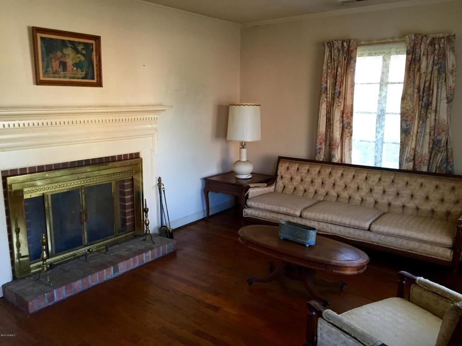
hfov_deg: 61.7
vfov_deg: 48.2
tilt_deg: -9.9
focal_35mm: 29
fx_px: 387
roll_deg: -0.9
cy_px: 173
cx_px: 231
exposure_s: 1/30
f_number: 2.2
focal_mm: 4.15
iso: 160
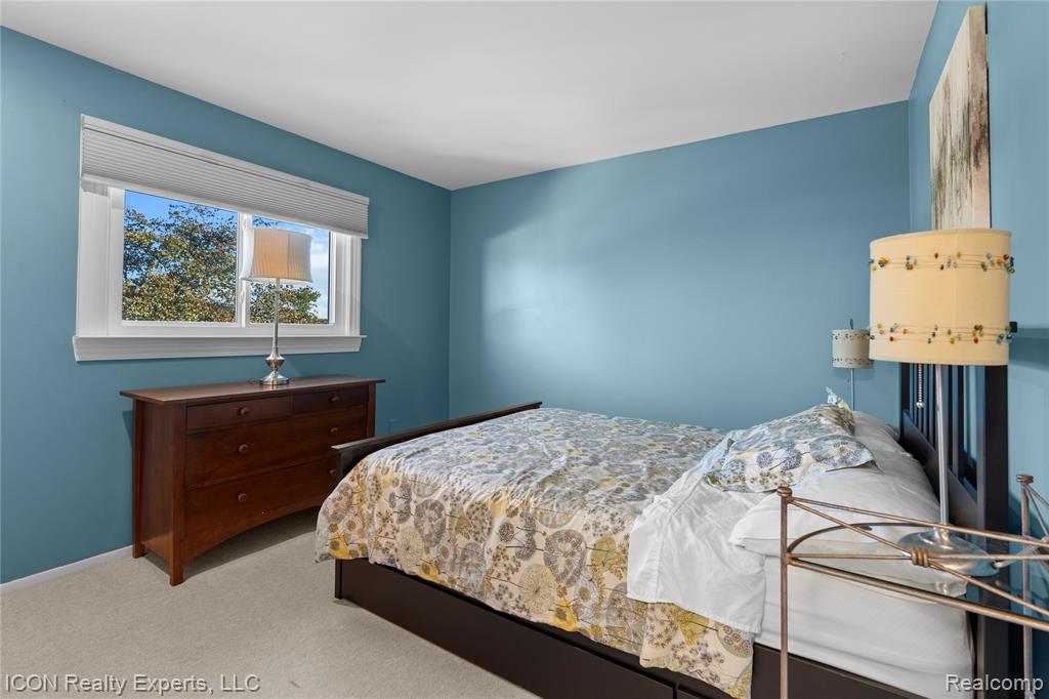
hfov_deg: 96.8
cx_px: 524
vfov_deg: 73.7
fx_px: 466
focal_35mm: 16
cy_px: 350
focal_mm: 16
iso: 400
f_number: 8
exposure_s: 1/1.25
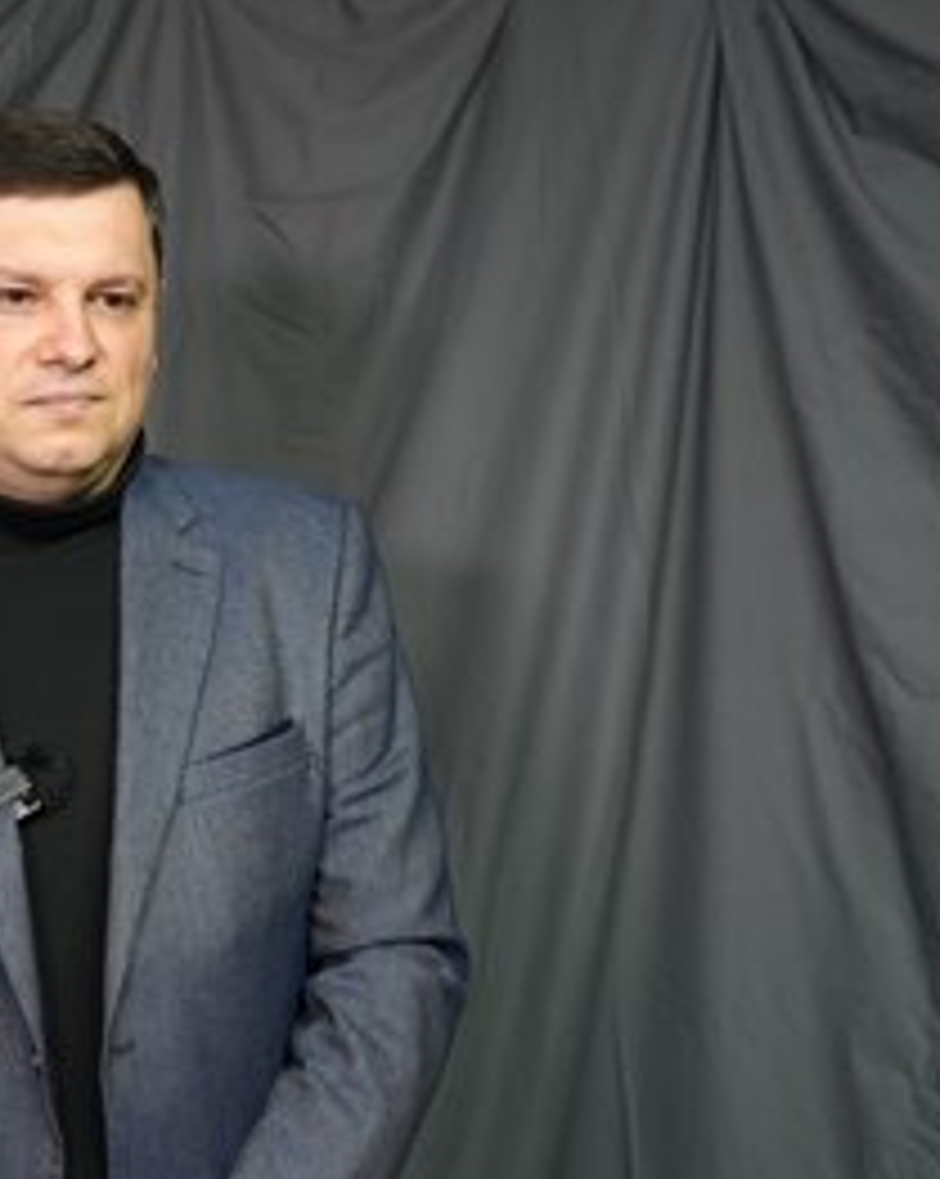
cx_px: 108
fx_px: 1951
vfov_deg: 33.6
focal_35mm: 56
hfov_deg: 26.3
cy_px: 592
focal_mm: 39
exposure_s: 1/160
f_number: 4
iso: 2000
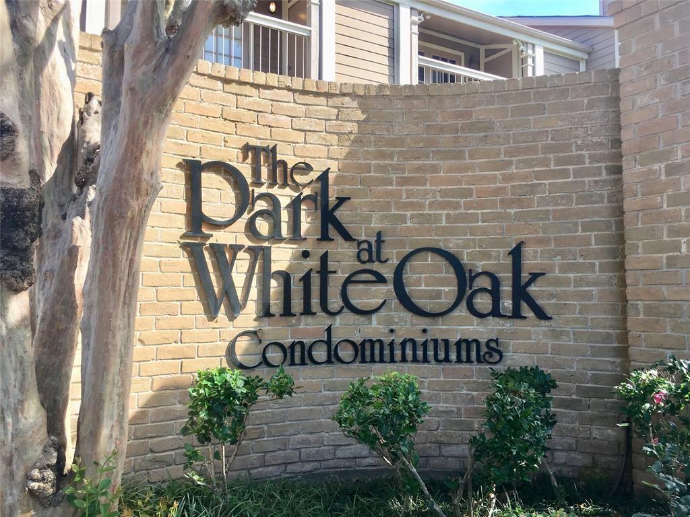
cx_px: 345
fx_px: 578
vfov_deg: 48.2
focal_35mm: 29
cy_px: 258
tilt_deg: +4.6
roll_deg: -0.9
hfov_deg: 61.7
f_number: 2.2
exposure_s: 1/469
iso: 25
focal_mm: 4.15
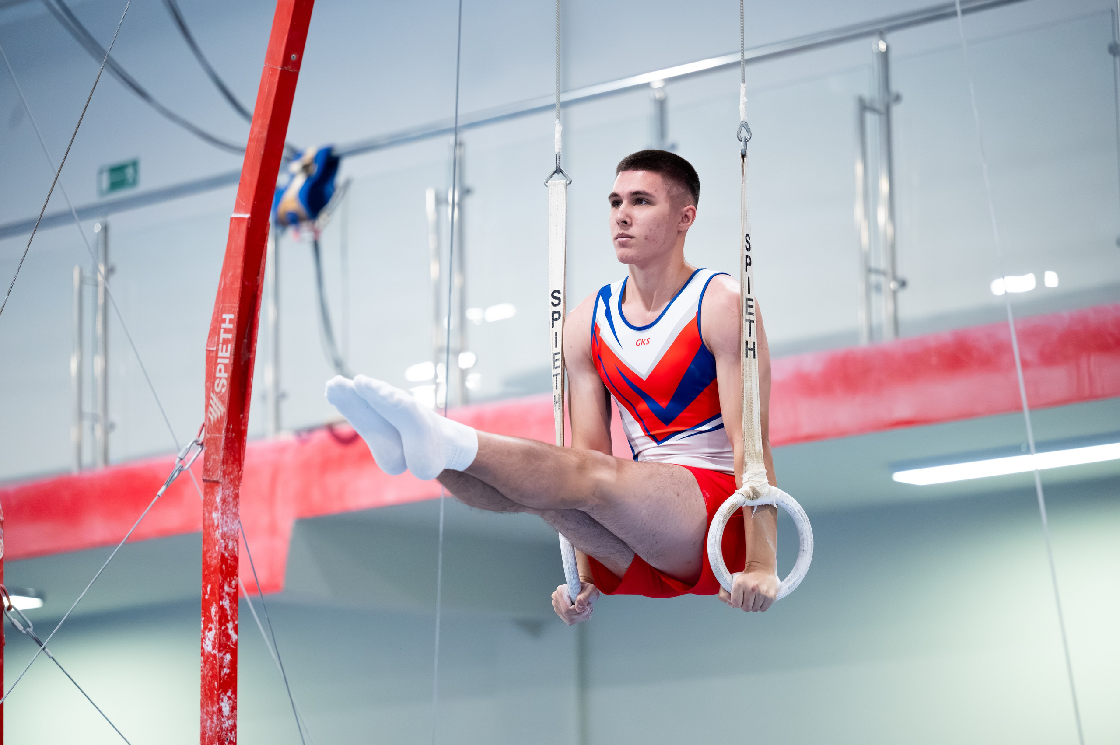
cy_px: 372
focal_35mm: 125
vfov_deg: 11.0
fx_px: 3886
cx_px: 560
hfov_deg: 16.4
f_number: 2.8
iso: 5000
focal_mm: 125
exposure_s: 1/640
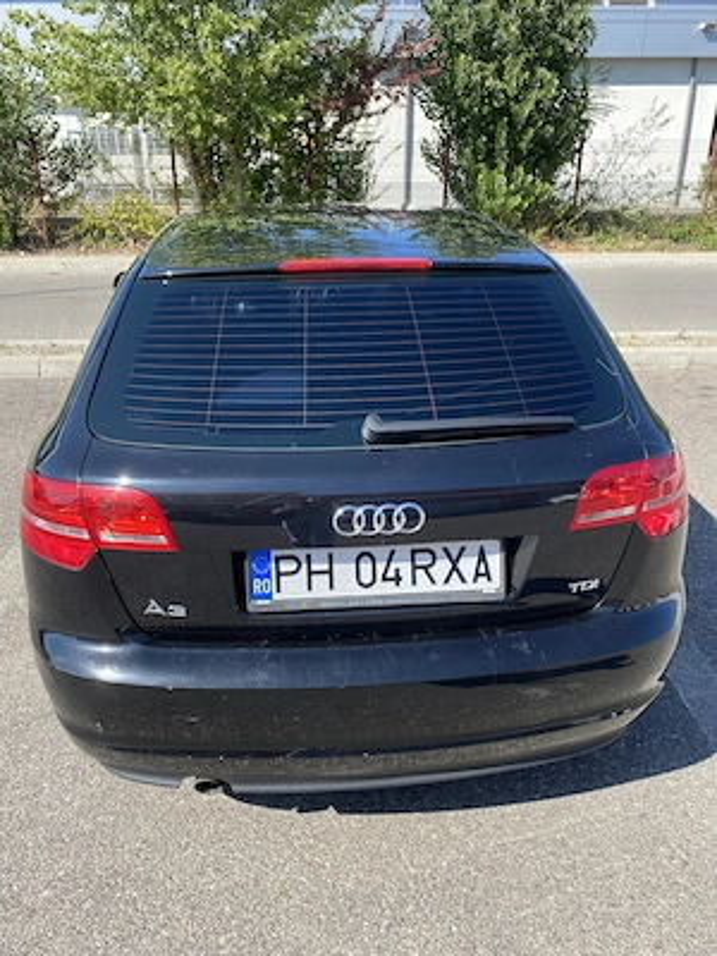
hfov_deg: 53.1
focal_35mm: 26
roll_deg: +0.4
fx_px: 718
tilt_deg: -21.1
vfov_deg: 67.3
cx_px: 358
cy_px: 478
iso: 32
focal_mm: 4.25
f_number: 1.8
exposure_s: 1/1007
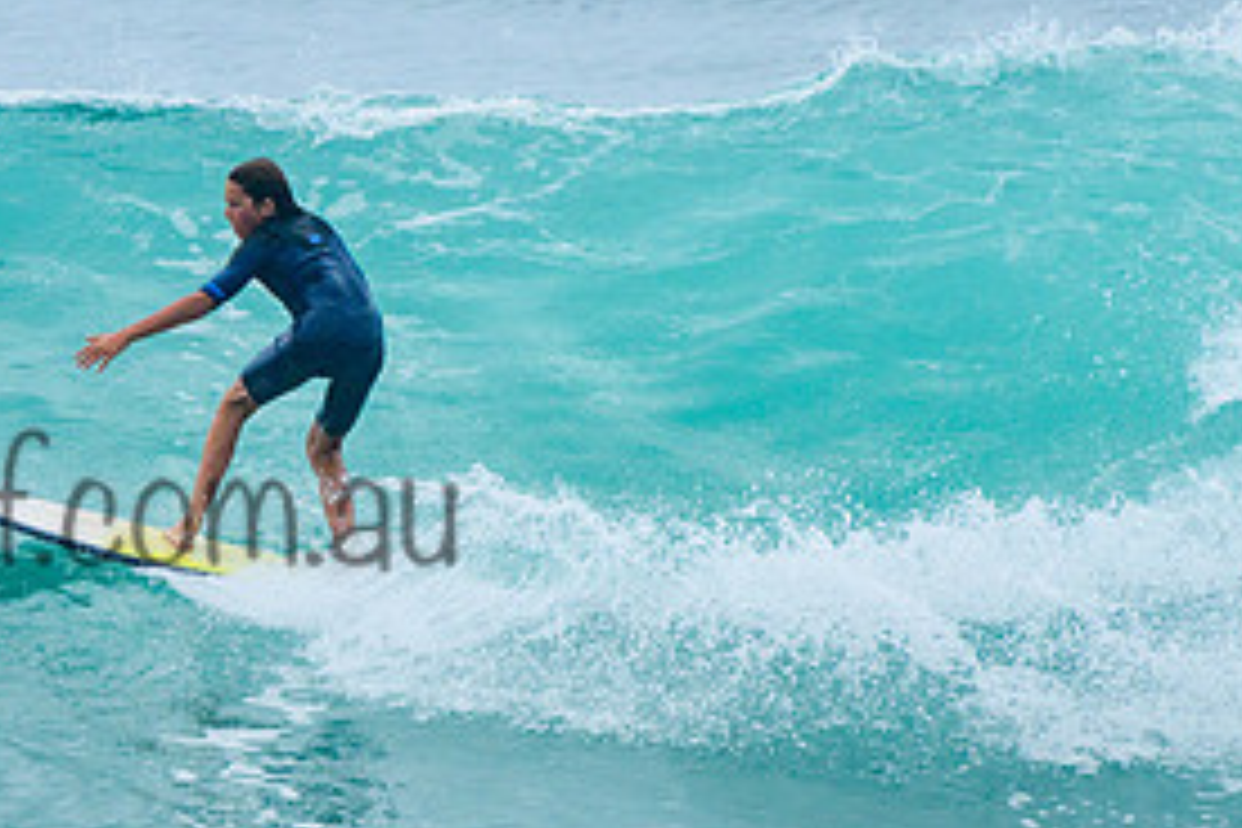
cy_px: 449
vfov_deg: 1.2
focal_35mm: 1156
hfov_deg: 1.8
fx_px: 39879
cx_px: 252
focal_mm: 400
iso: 500
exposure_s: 1/2000
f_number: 10
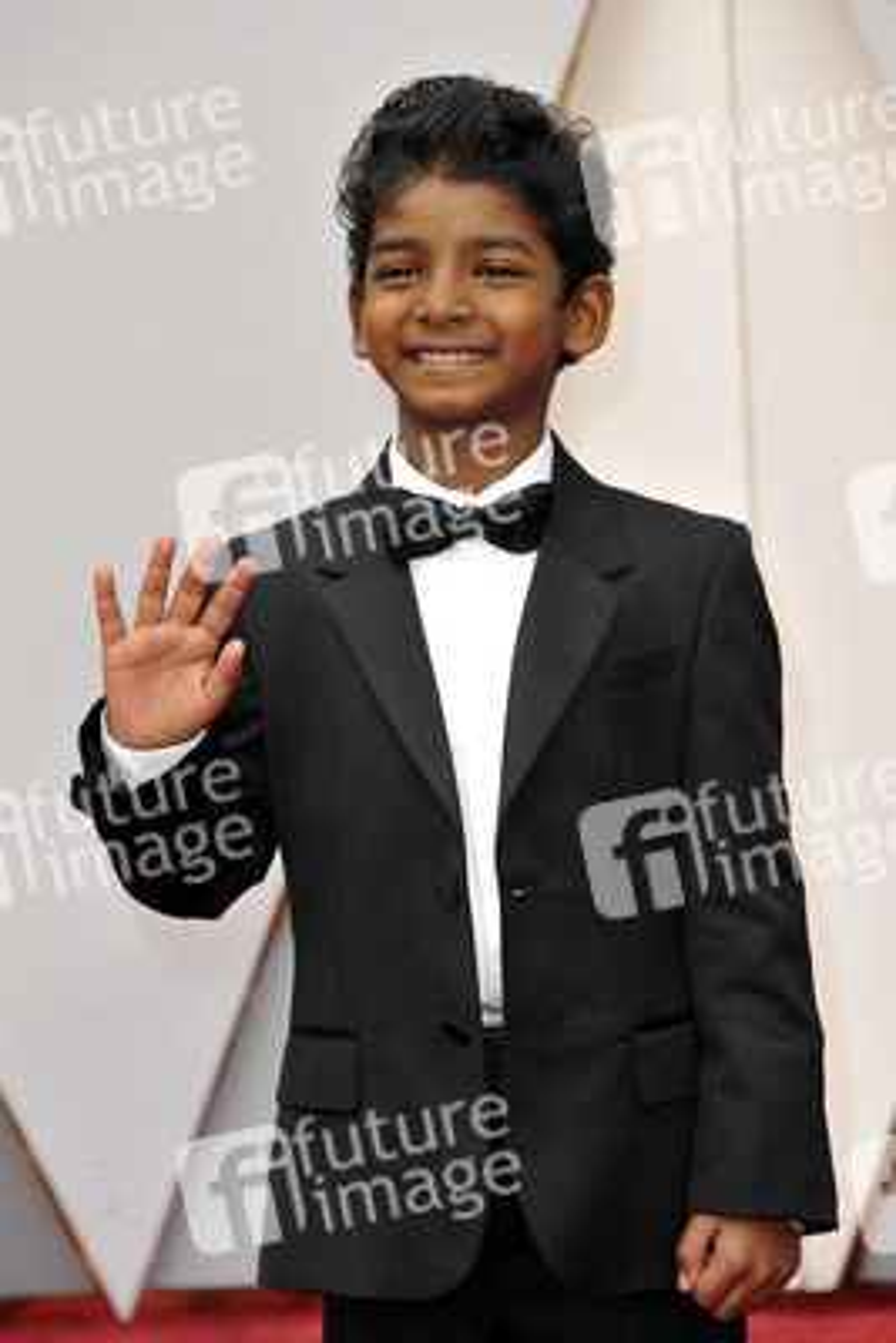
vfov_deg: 8.2
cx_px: 448
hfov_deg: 5.5
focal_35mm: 250
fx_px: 9325
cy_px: 672
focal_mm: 250
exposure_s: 1/250
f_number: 8
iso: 1000
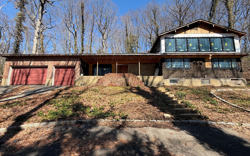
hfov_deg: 101.5
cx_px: 124
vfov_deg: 74.8
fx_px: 102
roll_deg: -0.7
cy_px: 80
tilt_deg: +6.8
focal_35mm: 15
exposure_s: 1/596
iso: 40
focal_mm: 2.22
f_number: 2.2
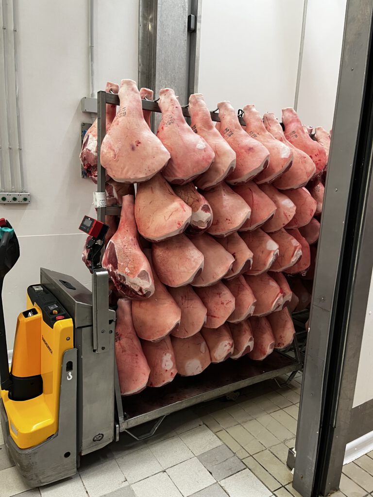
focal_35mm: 26
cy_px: 248
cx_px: 186
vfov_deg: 67.3
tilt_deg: -12.3
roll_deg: -1.7
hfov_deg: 53.1
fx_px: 374
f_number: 1.6
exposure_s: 1/50
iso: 160
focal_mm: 5.1
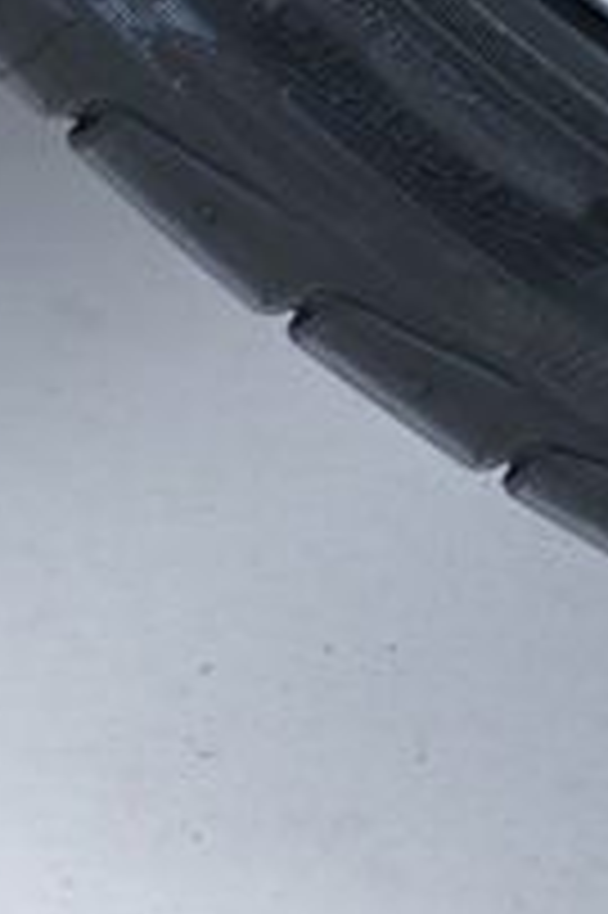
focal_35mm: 425
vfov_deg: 4.6
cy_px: -1817
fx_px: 10784
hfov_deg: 3.2
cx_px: 1946
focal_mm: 45
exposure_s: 1/125
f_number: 8
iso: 250
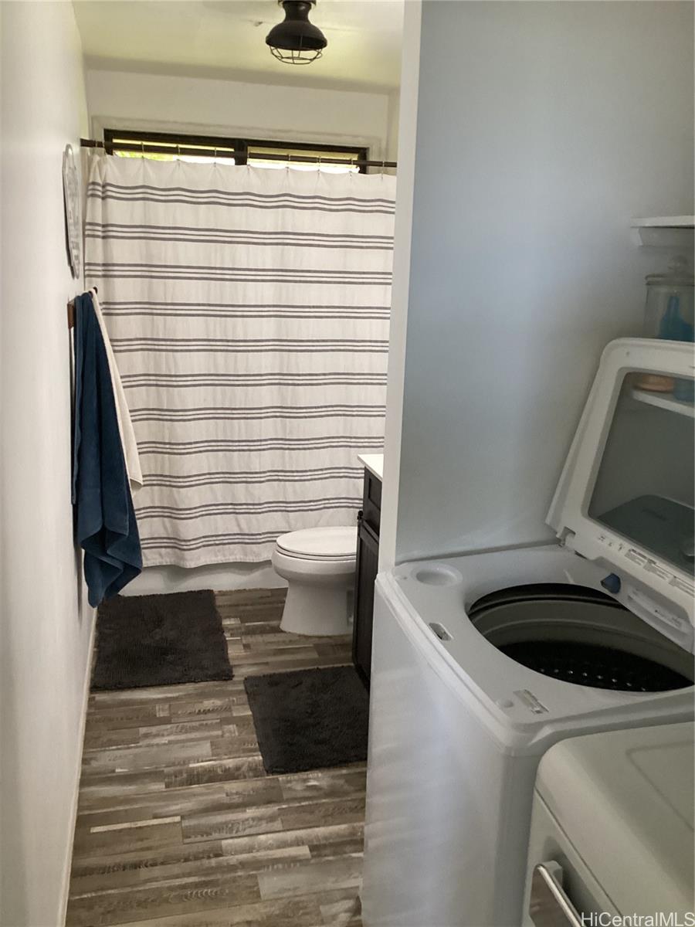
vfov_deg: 58.4
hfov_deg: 45.4
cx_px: 348
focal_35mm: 31
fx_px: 830
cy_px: 464
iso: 250
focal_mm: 3.3
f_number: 2.4
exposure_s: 1/60
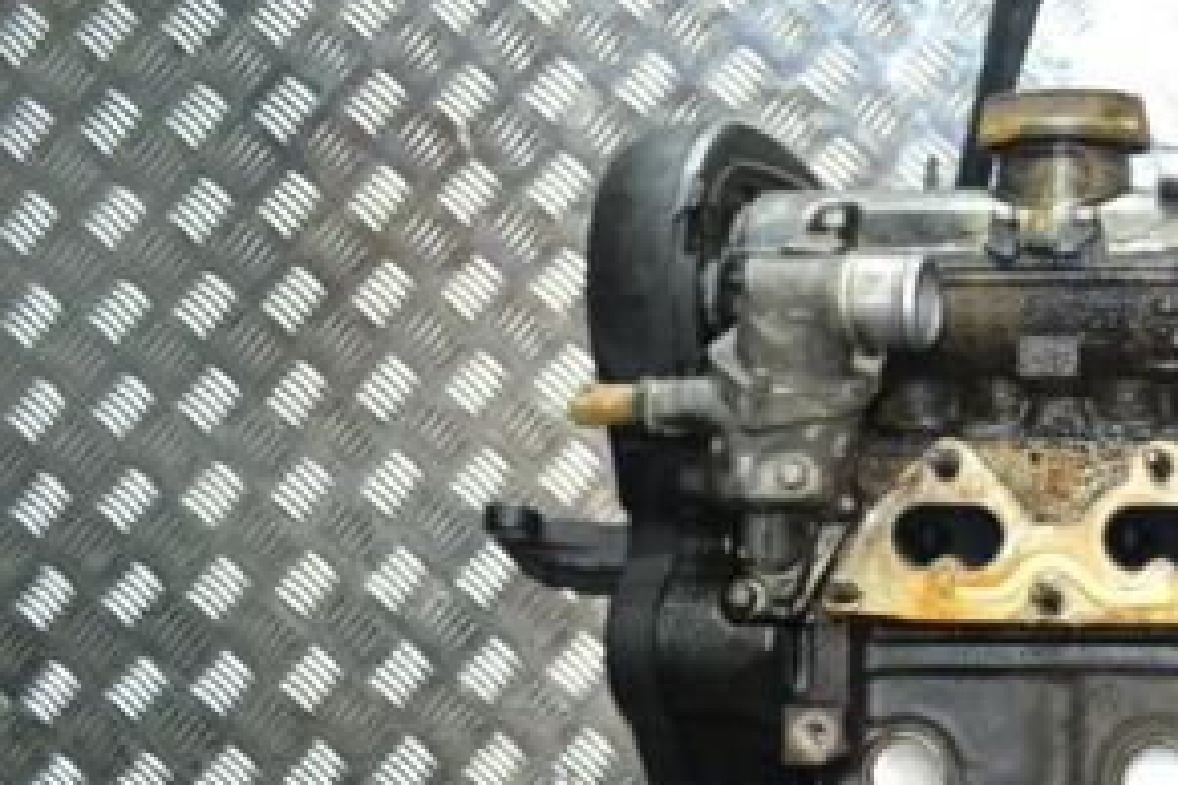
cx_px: 1198
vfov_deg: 19.5
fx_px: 2225
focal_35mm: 68
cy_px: 781
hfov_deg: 27.8
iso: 2200
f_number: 3.8
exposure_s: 1/60
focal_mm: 22
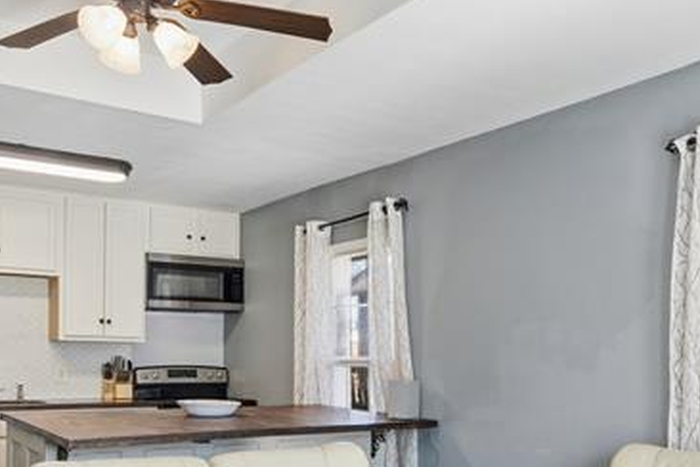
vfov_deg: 31.1
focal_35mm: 42
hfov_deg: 45.6
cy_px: 369
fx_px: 817
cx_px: 474
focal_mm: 15
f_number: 8
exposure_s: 1/80
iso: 160
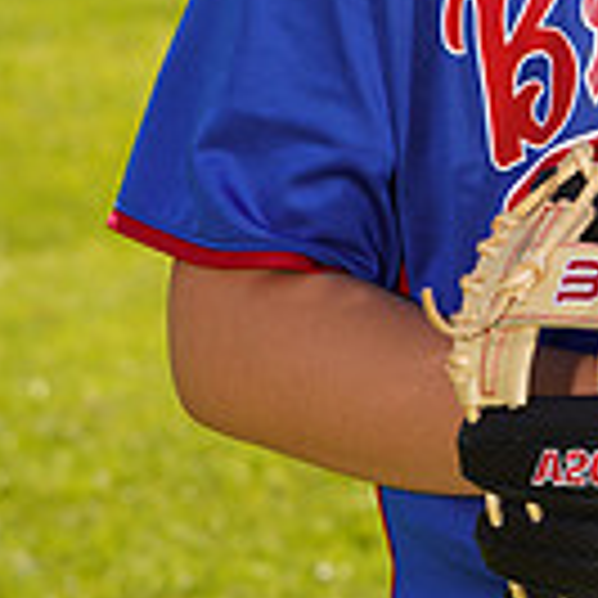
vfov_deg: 4.7
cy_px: -207
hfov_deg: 4.7
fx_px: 7251
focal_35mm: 371
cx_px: 600
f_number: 9
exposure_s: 1/160
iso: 100
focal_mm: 100
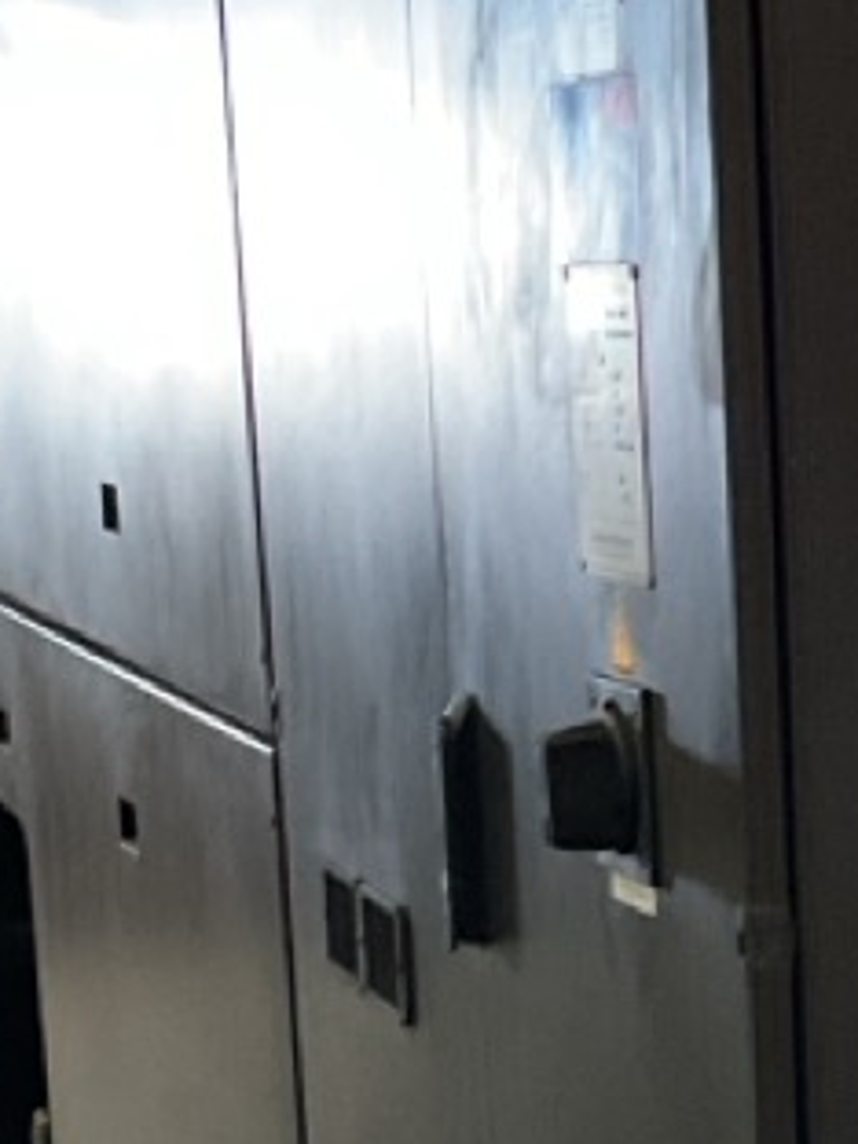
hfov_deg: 12.0
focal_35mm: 119
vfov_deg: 16.2
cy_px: 1126
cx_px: 1206
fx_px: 3933
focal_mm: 3
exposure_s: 1/40
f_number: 1.8
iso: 200
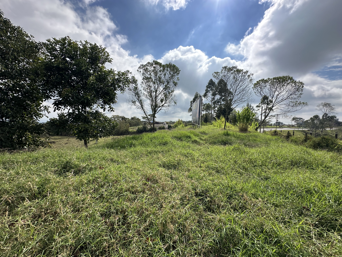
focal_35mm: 14
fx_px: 138
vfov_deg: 85.7
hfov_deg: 102.1
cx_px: 171
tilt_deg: -3.5
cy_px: 128
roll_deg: -1.4
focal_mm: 2.22
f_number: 2.2
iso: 50
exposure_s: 1/1949
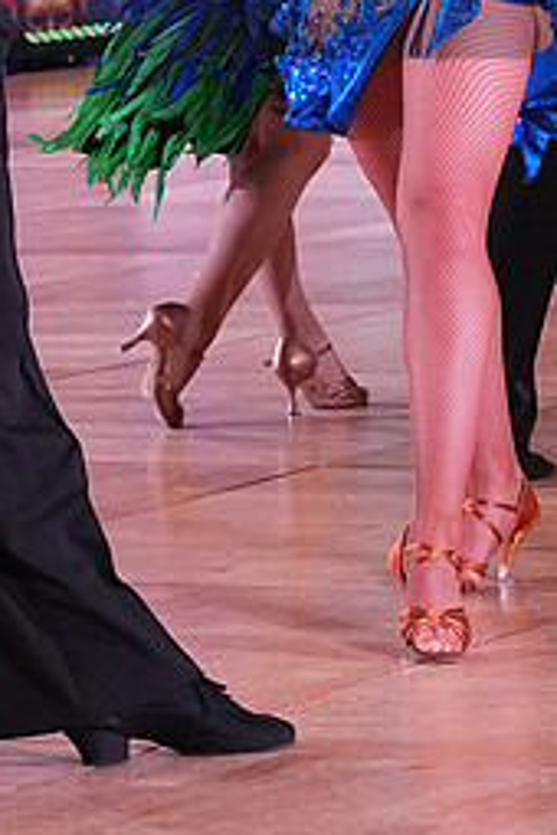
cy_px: -49
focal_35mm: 252
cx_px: 283
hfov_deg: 5.5
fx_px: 5848
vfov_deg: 8.1
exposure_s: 1/320
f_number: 6.3
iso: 3200
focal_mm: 74
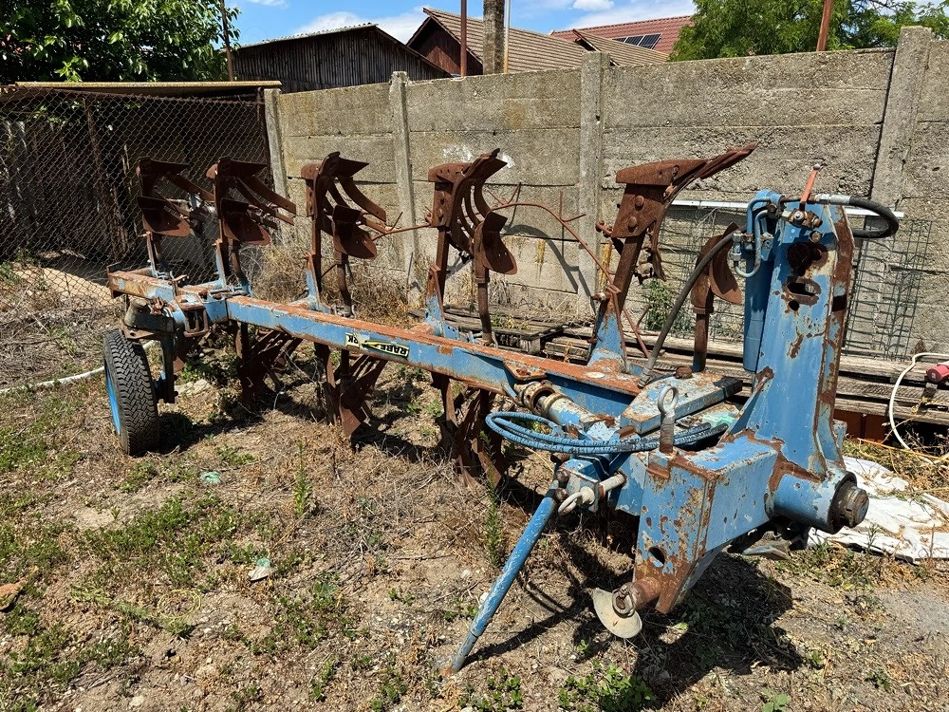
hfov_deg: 71.6
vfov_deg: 56.8
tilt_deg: -15.9
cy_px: 356
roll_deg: -0.1
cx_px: 474
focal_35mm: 24
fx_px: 658
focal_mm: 6.76
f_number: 1.78
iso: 80
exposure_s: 1/4049
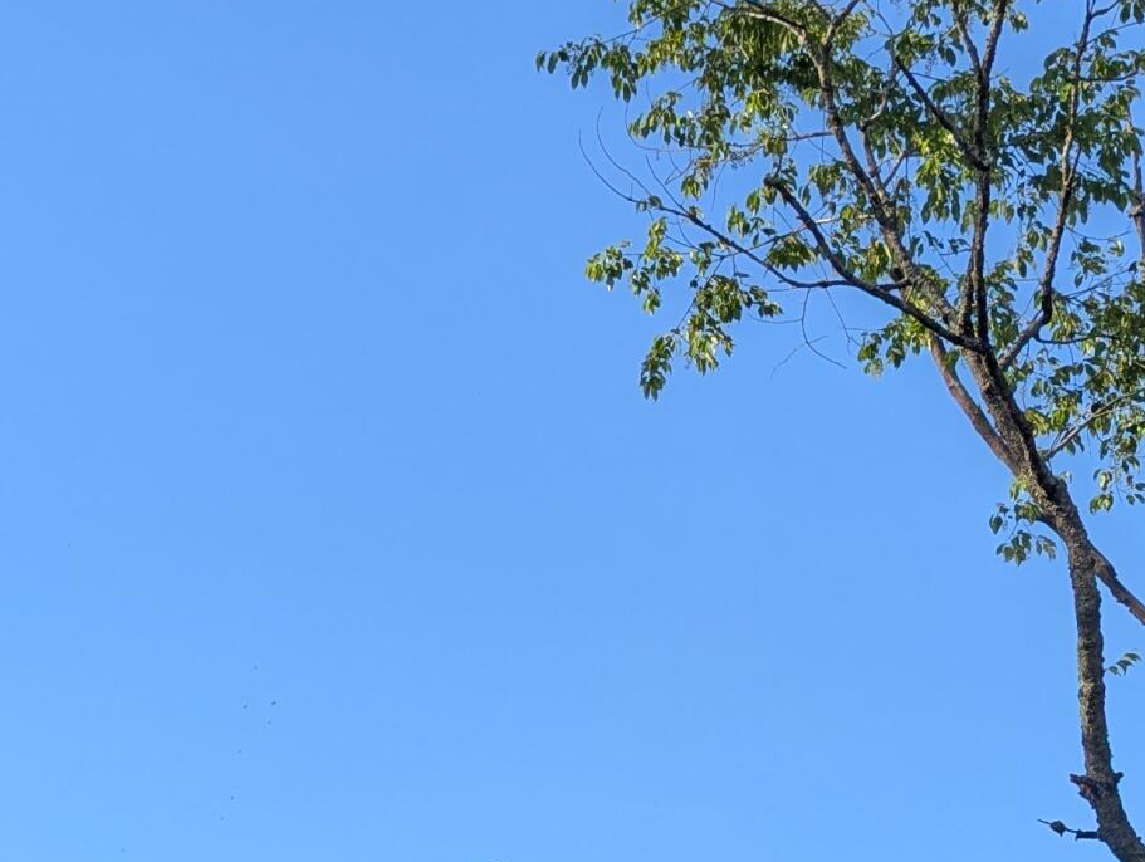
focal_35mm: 79
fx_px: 2617
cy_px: 1372
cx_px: 85
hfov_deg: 23.9
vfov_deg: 16.6
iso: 47
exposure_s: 1/712
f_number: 1.85
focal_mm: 6.81
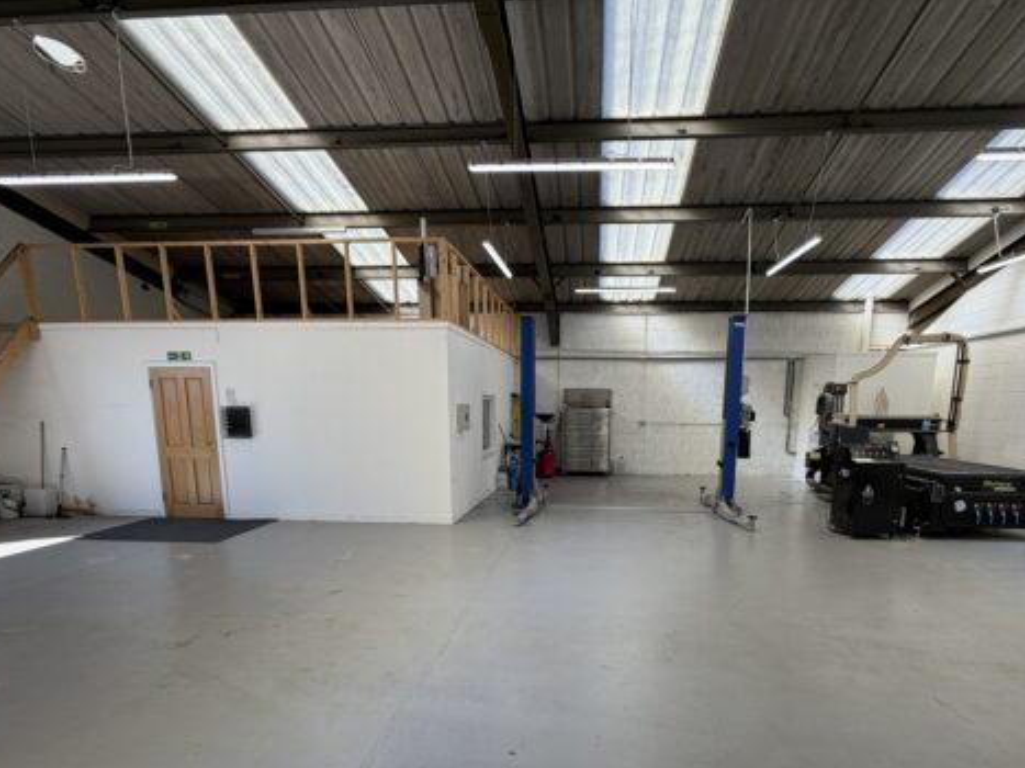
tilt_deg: -8.3
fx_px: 533
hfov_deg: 87.5
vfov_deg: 70.1
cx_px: 562
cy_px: 492
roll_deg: -0.1
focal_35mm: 18
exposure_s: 1/400
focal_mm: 2.22
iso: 50
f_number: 2.2
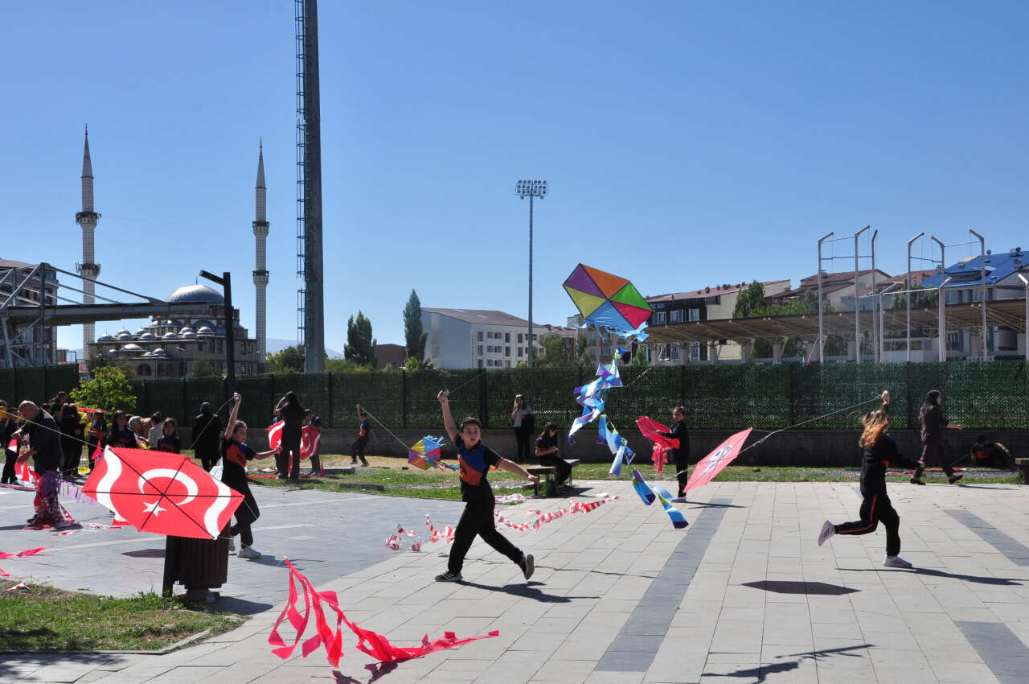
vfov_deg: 28.0
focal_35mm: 48
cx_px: 514
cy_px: 342
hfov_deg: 41.2
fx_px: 1370
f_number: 14
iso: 400
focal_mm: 32
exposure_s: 1/800
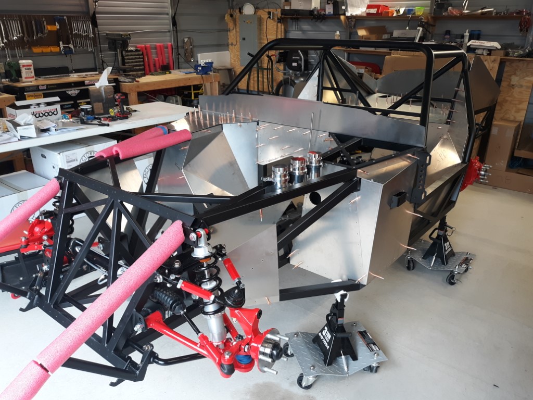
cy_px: 200
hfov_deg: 63.4
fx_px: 431
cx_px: 266
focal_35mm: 28
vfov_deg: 49.7
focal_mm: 3.7
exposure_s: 1/40
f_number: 1.7
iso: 50
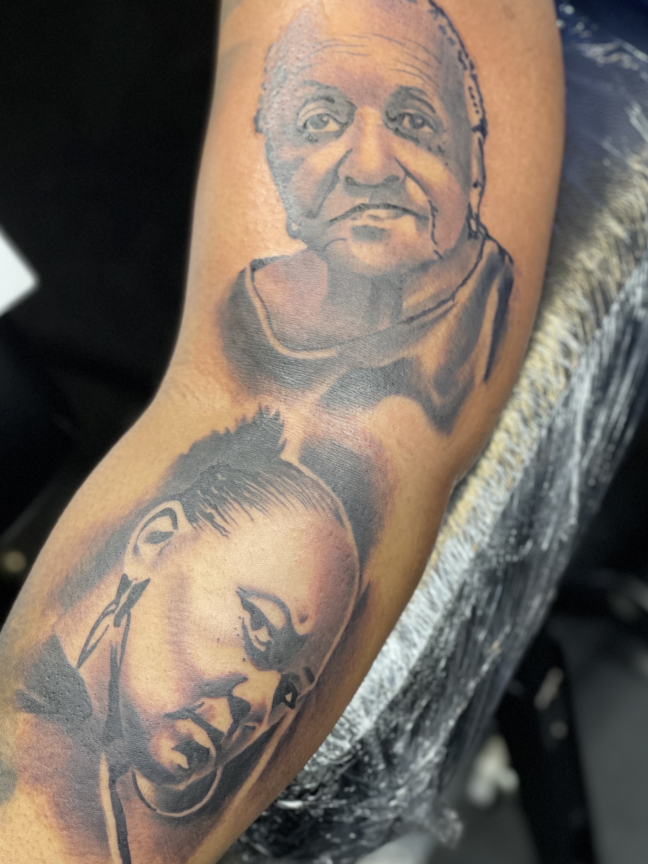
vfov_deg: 28.6
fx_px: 1697
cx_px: 340
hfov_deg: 21.6
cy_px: 417
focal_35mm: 68
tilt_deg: -59.8
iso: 200
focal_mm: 7.5
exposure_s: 1/120
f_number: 2.2
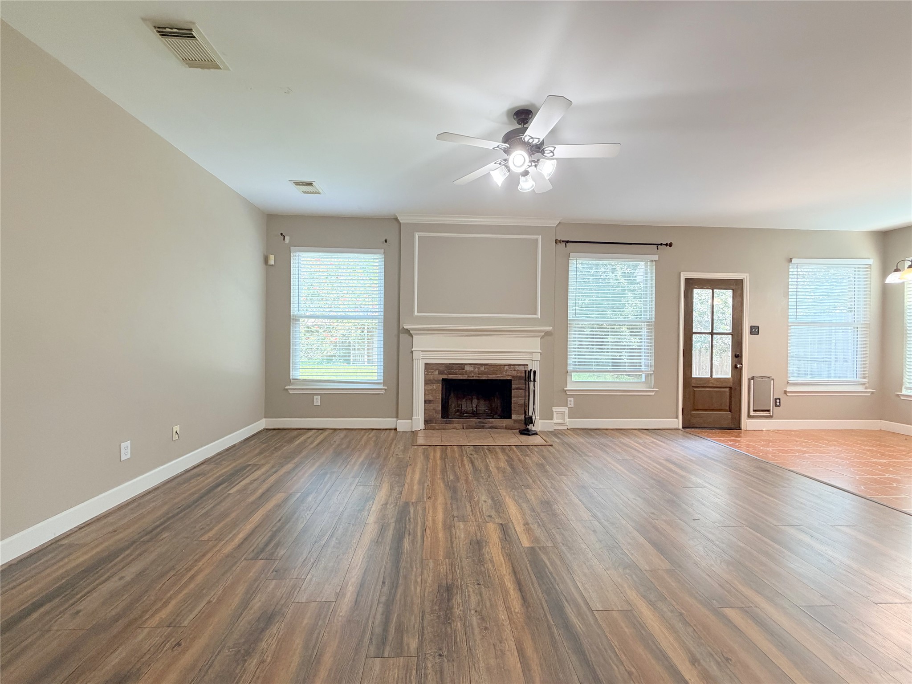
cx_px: 456
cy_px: 342
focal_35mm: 14
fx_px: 369
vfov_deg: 85.7
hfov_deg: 102.1
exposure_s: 1/120
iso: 250
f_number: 2.2
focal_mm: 2.22
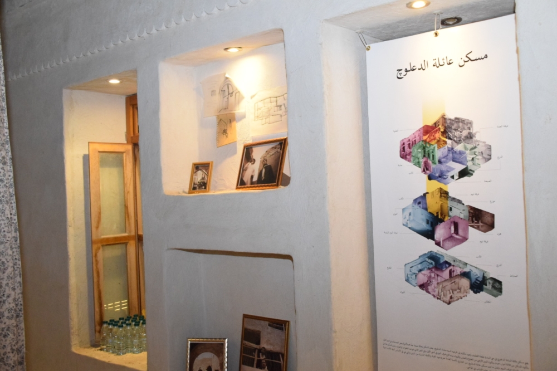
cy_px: 186
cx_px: 278
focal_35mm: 39
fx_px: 603
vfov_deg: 34.2
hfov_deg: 49.6
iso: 5000
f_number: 5.6
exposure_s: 1/160
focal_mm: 26
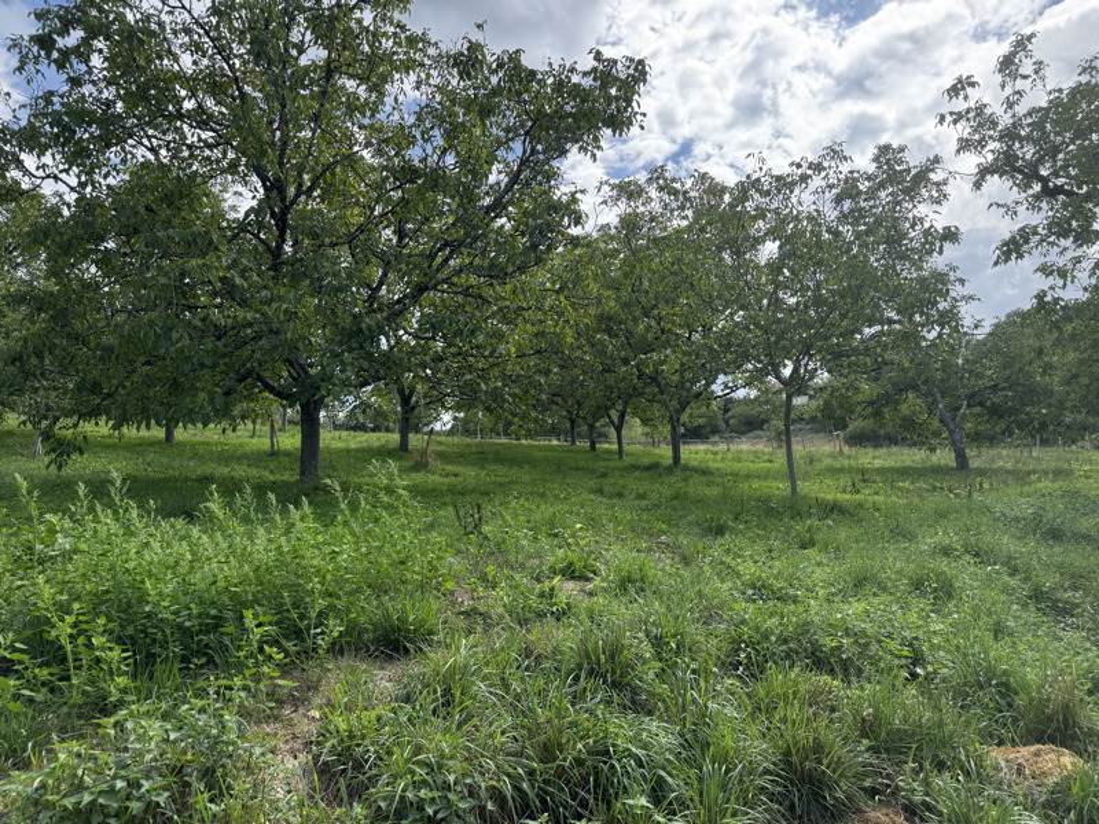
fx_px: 762
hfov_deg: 71.6
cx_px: 550
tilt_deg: +7.6
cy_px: 412
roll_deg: +4.6
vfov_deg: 56.8
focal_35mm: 24
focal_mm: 6.76
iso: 80
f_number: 1.78
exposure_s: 1/1488
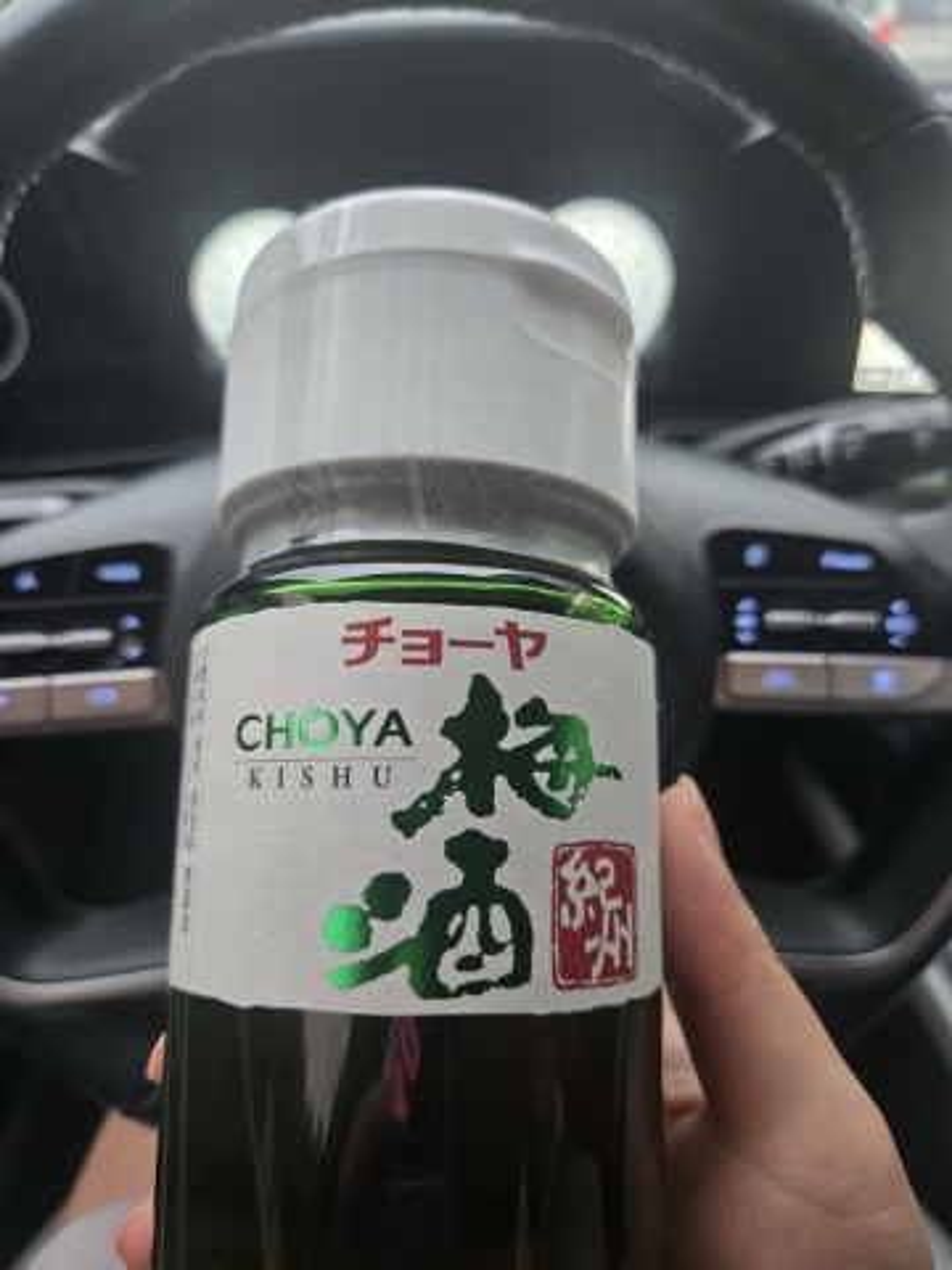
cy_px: 635
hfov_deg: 58.9
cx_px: 476
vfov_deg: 73.9
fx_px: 843
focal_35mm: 23
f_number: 1.8
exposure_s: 1/40.1
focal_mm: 5.4
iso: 320
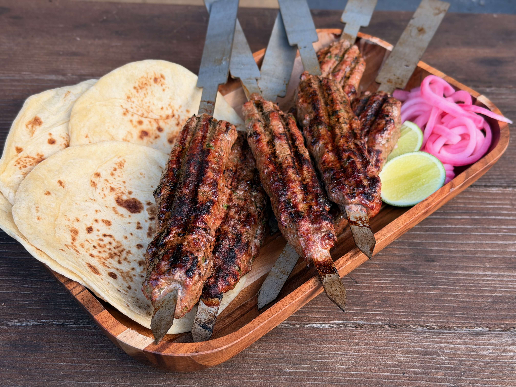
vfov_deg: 30.3
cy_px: 194
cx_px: 258
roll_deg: -2.8
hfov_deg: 39.7
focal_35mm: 48
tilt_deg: -42.3
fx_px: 716
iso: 50
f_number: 1.78
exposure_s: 1/196
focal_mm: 6.76
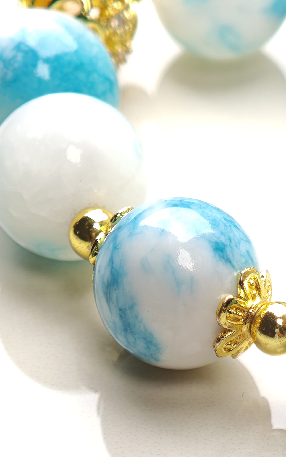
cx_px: 158
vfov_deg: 7.8
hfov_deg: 4.9
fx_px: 3355
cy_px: 272
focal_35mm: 269
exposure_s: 1/263
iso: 50
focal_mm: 11.5
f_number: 1.8
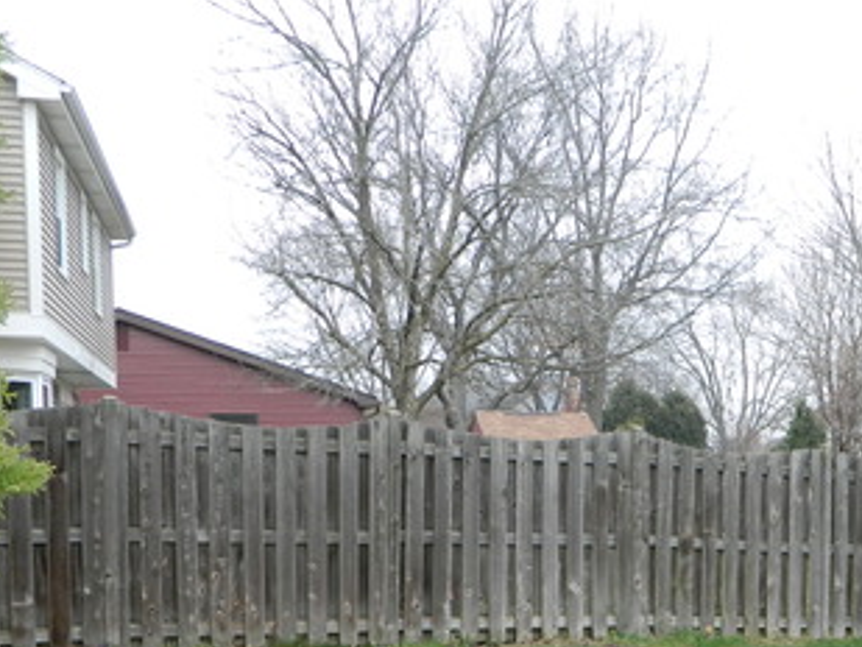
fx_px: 1445
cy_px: 600
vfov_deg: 24.4
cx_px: 706
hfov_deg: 32.2
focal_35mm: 58
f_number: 3.2
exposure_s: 1/60
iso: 110
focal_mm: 5.1
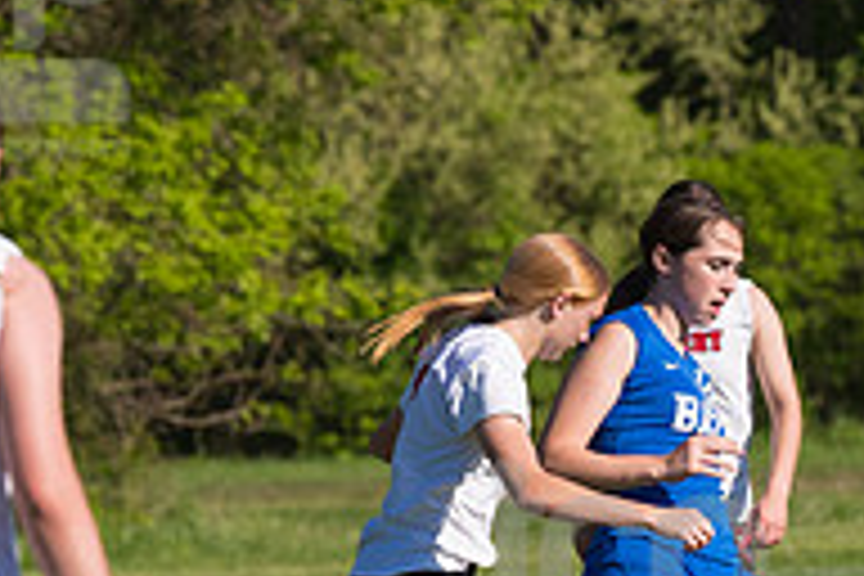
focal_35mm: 880
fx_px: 21118
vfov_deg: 1.6
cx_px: 630
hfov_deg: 2.3
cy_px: 621
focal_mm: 195
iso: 250
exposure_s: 1/1600
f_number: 5.6
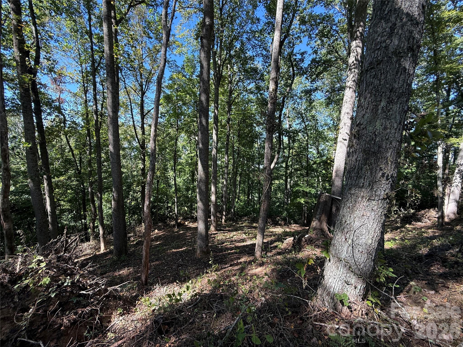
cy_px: 174
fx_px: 187
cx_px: 232
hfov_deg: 102.1
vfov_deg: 85.7
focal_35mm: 14
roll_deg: -0.8
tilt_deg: -8.6
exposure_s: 1/167
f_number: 2.2
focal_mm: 2.22
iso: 64
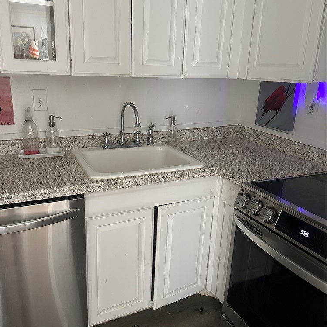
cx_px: 160
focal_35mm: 29
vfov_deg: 55.6
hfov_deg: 55.6
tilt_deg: -18.9
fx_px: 310
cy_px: 171
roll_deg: -2.5
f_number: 1.78
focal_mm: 6.86
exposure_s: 1/40
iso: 1000
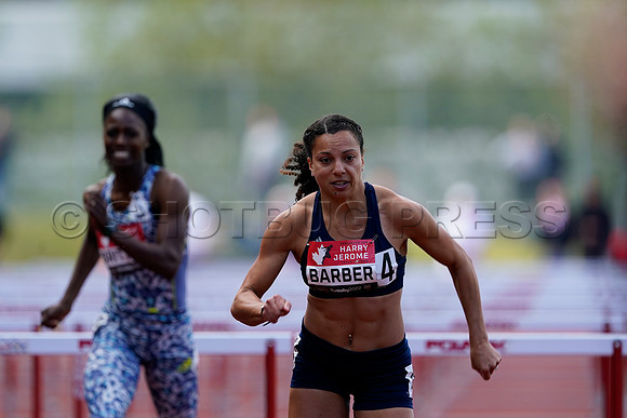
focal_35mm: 600
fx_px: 10452
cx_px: 314
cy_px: 209
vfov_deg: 2.3
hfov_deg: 3.4
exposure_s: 1/640
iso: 500
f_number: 5
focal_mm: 600
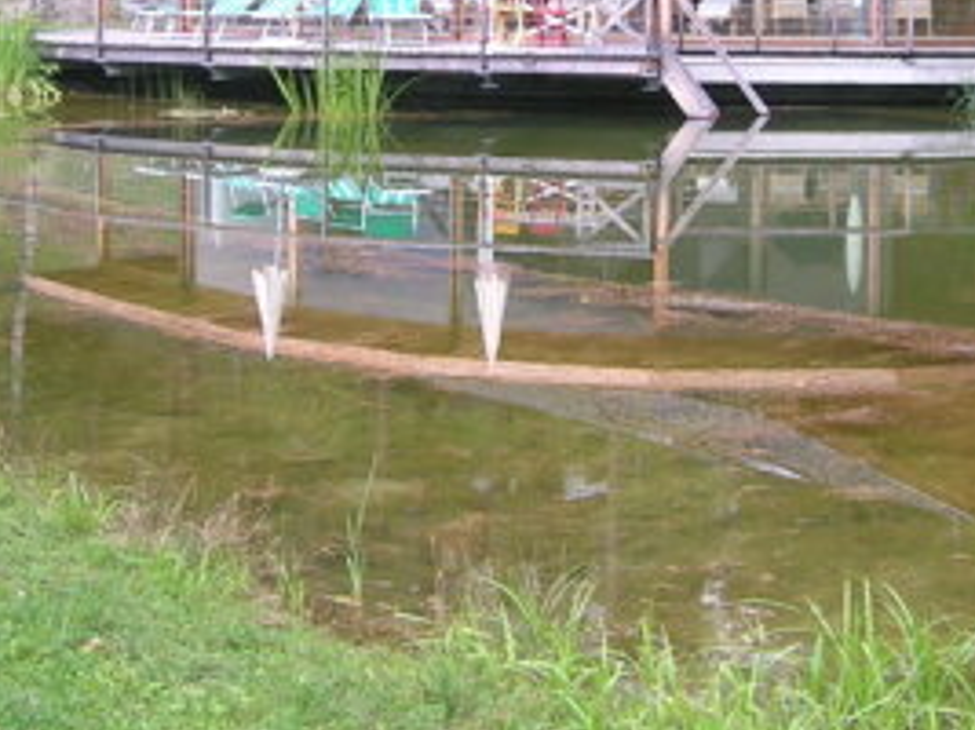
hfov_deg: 27.8
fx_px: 1971
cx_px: 546
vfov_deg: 20.6
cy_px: 69
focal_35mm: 70
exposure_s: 1/35.6
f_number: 2.8
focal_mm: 5.4
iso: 50
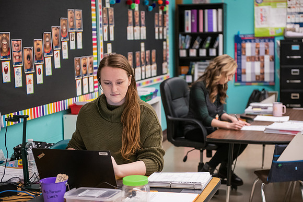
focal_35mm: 66
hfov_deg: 30.5
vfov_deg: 20.6
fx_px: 556
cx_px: 152
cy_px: 101
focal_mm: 66
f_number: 3.5
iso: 2500
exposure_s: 1/160
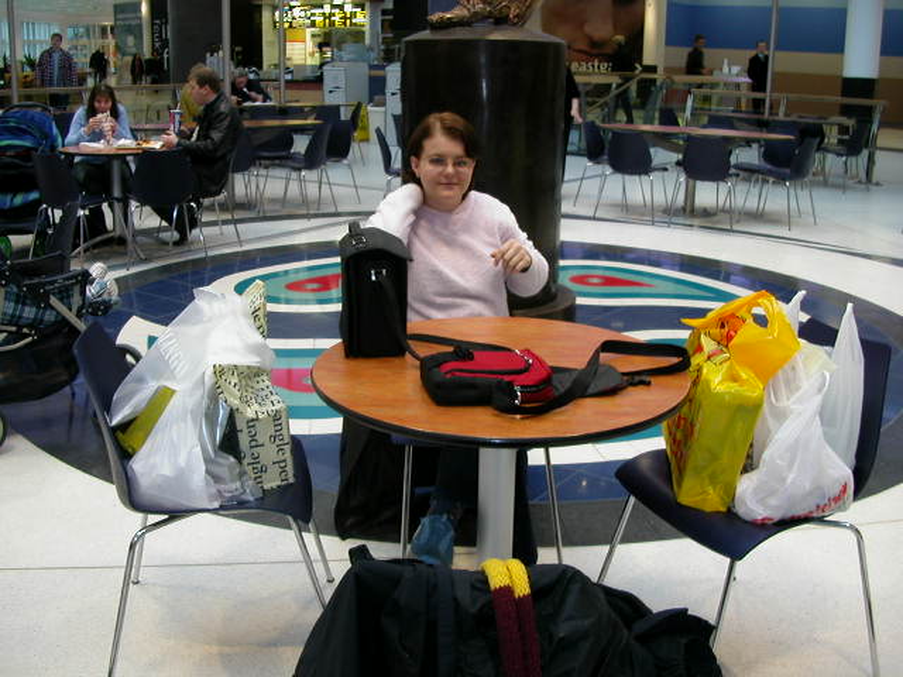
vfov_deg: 38.7
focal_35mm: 37
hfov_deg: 50.1
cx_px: 452
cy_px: 338
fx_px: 965
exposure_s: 1/30
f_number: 2.7
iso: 100
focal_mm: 5.6
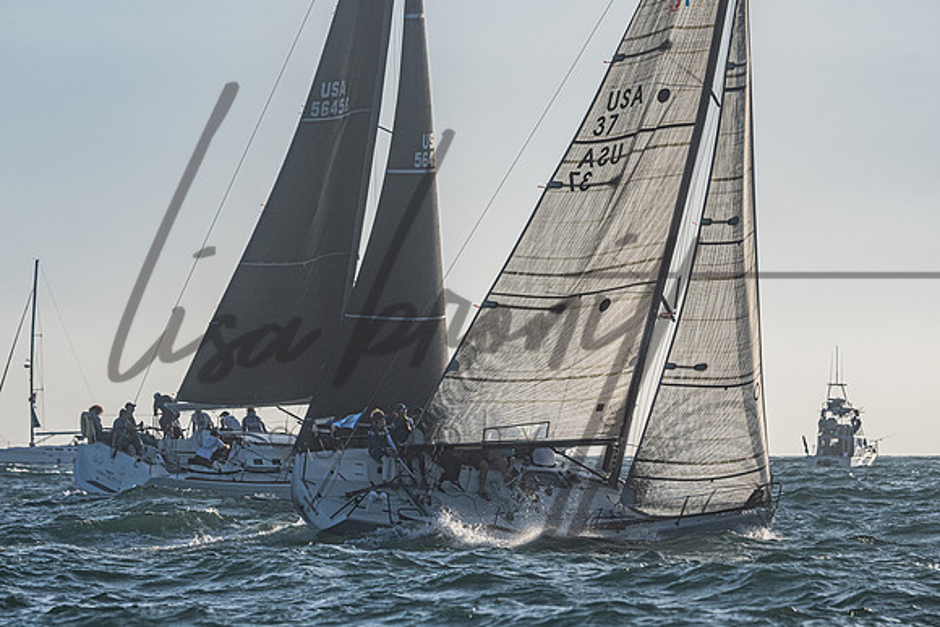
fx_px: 6684
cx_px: 459
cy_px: 313
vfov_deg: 5.4
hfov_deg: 8.0
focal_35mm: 256
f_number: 6.3
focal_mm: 190
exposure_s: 1/5000
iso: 400
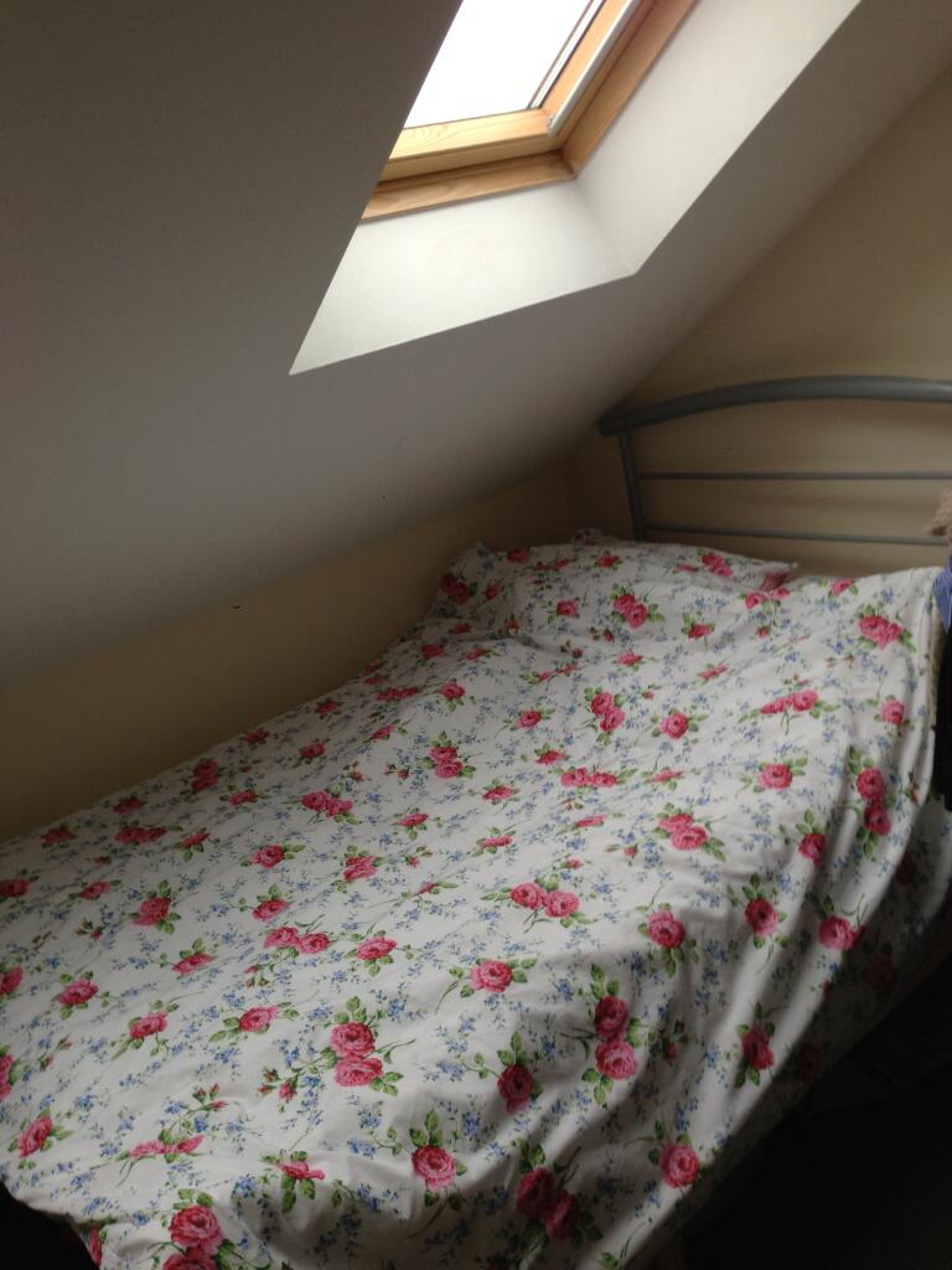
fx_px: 1210
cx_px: 476
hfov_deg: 42.9
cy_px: 635
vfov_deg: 55.4
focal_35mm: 33
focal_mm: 4.13
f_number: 2.4
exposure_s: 1/40
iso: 50
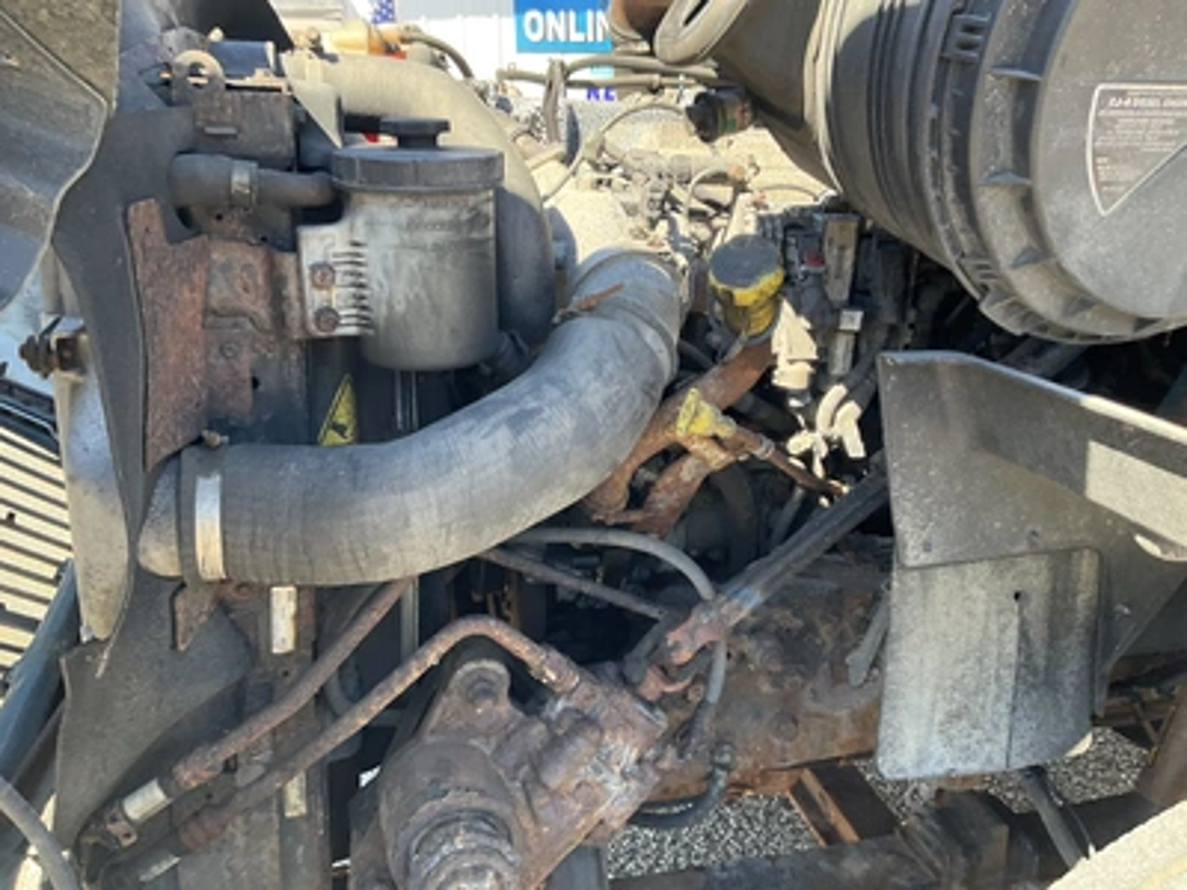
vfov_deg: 48.2
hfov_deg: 61.7
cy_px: 445
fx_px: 994
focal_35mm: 29
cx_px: 594
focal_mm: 3
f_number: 1.8
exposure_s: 1/127
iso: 32
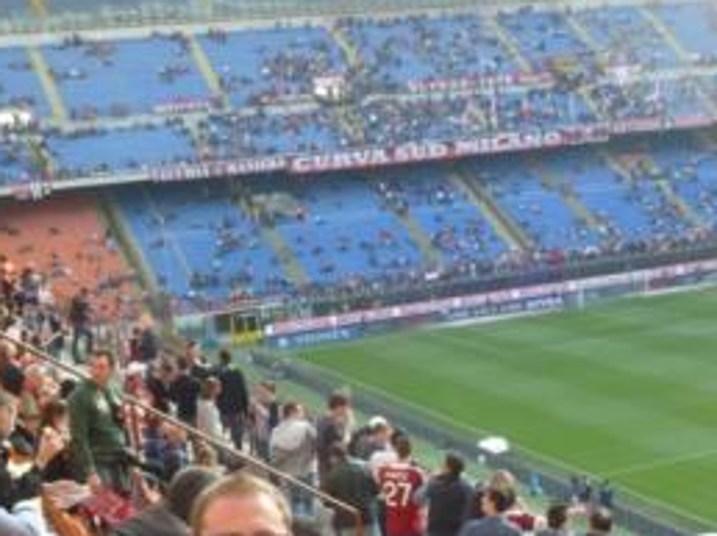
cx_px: 392
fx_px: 1324
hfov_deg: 30.3
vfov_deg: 22.5
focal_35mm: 64
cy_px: 460
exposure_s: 1/60
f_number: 3.6
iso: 160
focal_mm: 5.9
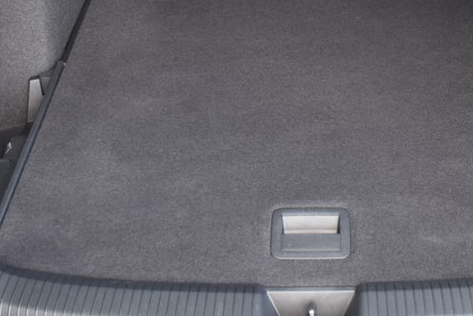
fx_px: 828
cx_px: 333
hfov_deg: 31.5
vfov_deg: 21.2
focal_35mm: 63
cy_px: 42
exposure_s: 1/80
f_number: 4.5
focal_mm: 20
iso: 400
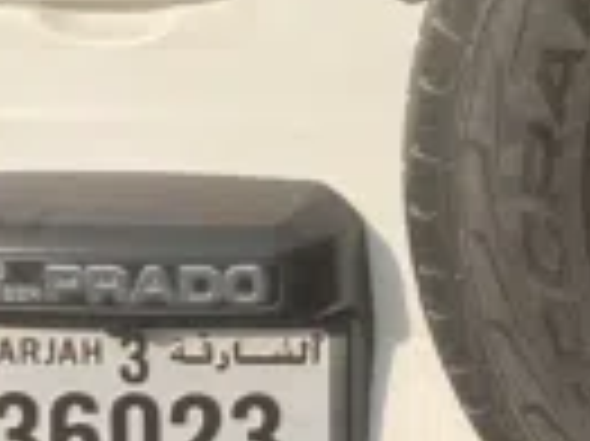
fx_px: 2163
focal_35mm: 127
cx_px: 743
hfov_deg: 14.9
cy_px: 104
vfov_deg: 11.6
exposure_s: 1/2695
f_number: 1.5
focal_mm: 5.7
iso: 50
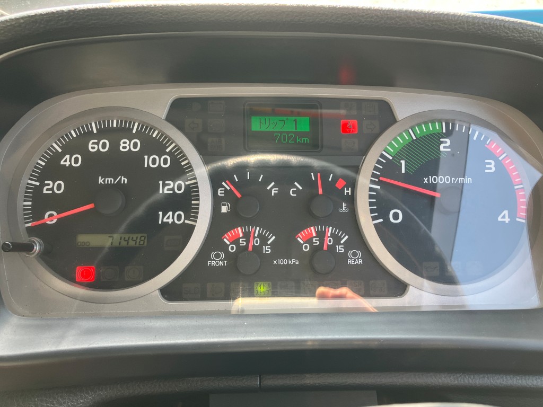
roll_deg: -2.2
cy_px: 204
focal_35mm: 28
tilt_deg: -37.7
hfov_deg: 63.4
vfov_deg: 49.7
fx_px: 439
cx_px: 272
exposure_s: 1/121
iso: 50
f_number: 1.8
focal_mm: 3.99
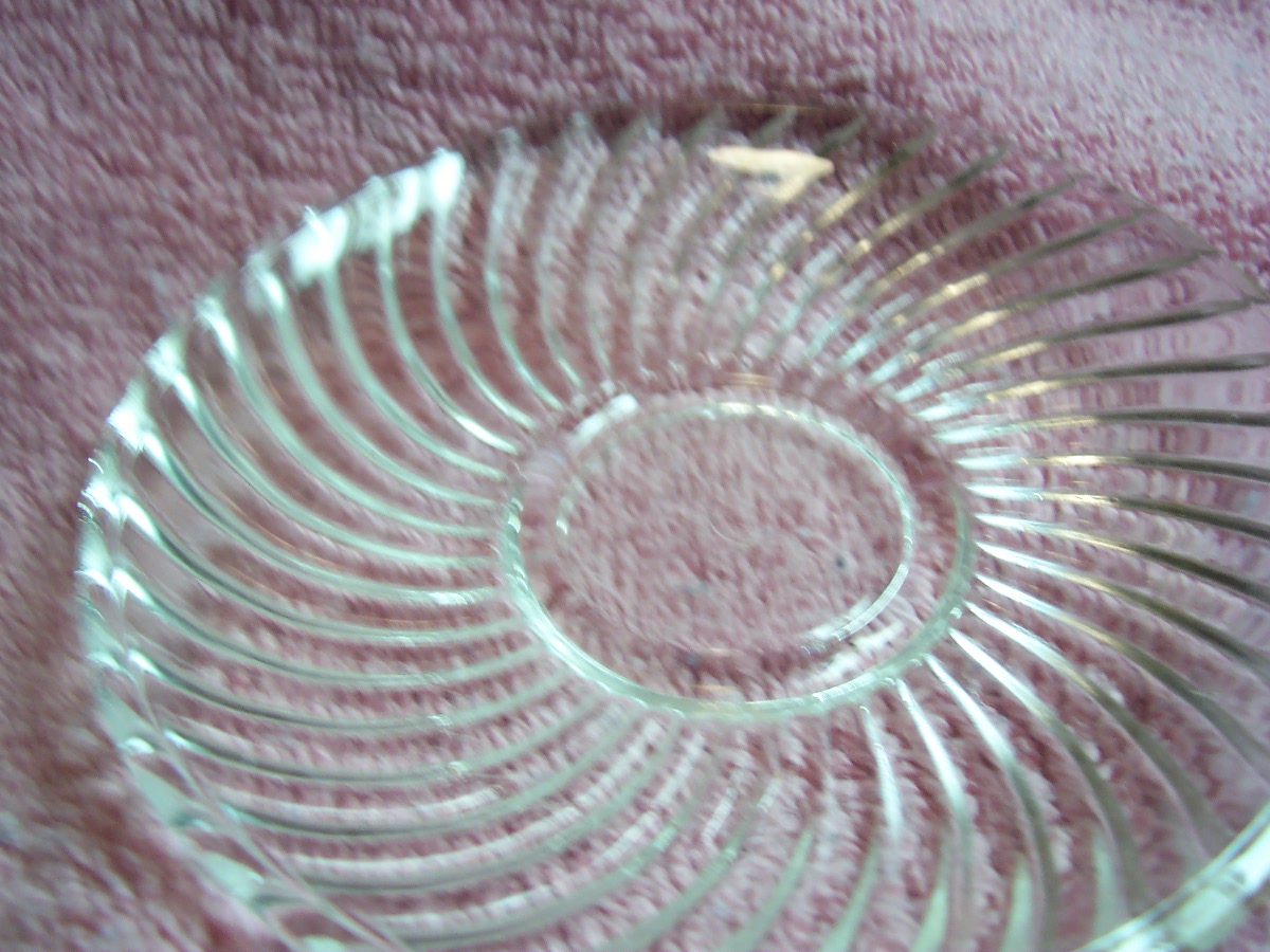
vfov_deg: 38.7
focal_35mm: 37
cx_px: 635
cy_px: 476
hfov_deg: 50.1
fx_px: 1357
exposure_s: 1/30
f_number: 2.8
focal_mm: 5.6
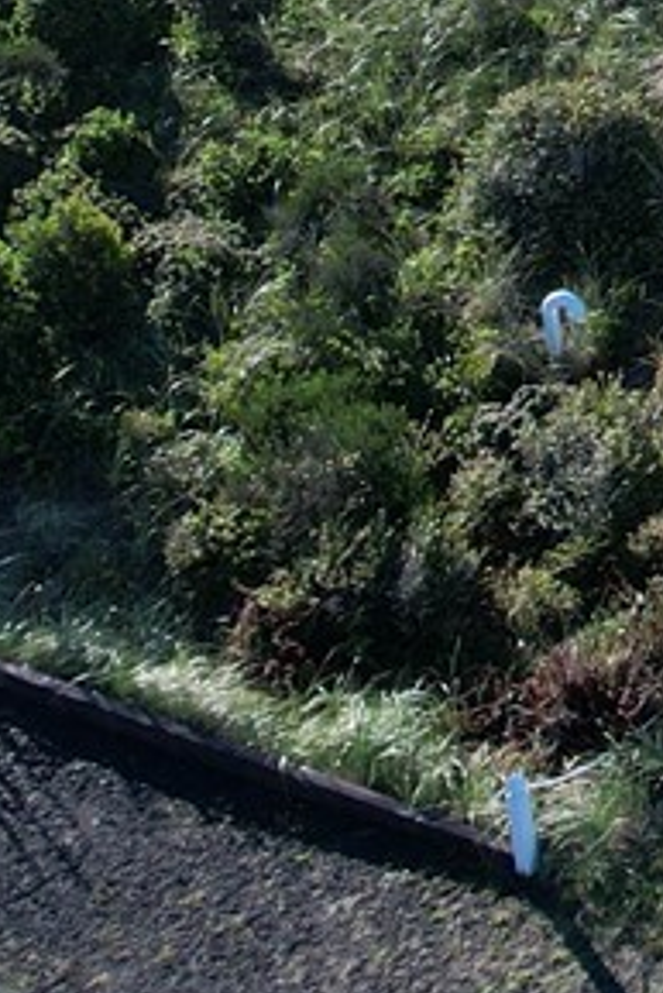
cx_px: 1414
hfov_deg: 9.8
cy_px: -558
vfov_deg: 14.6
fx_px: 3559
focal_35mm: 129
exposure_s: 1/1500
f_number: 2.8
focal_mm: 8.38
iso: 150
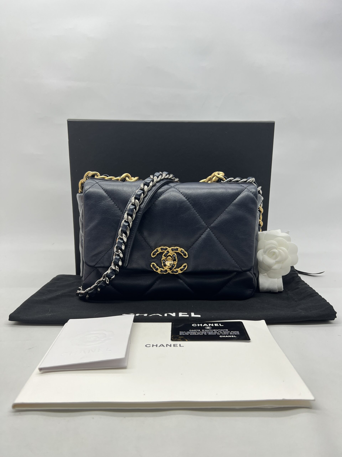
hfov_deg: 53.1
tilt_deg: -9.3
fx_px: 343
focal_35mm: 26
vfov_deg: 67.3
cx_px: 171
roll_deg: -0.3
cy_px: 228
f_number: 1.5
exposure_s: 1/100
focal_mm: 5.7
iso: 50
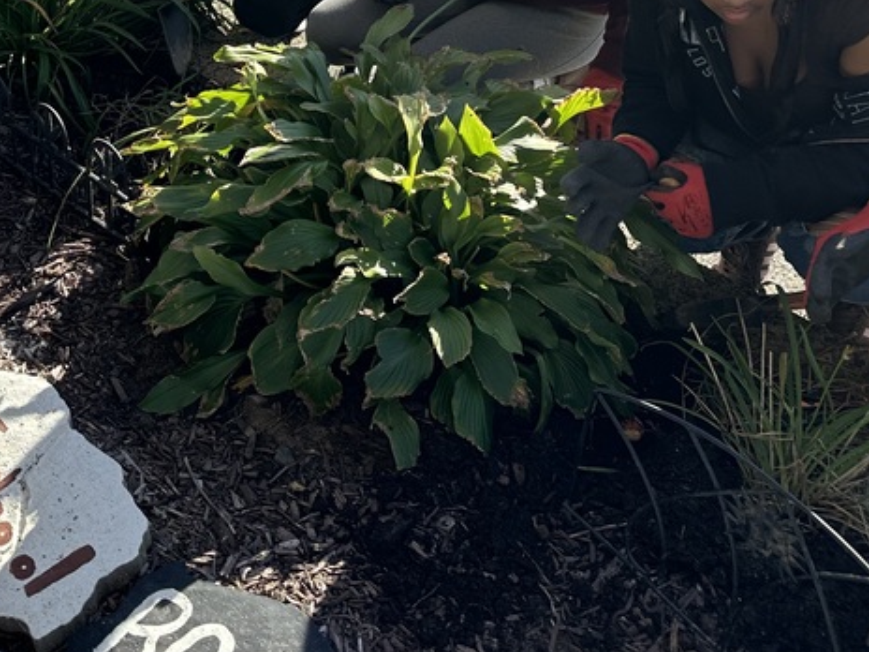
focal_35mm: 53
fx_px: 1331
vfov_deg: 25.7
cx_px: 223
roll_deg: +3.5
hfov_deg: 35.4
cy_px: -43
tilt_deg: -28.9
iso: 80
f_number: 1.78
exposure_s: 1/1119
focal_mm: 6.86
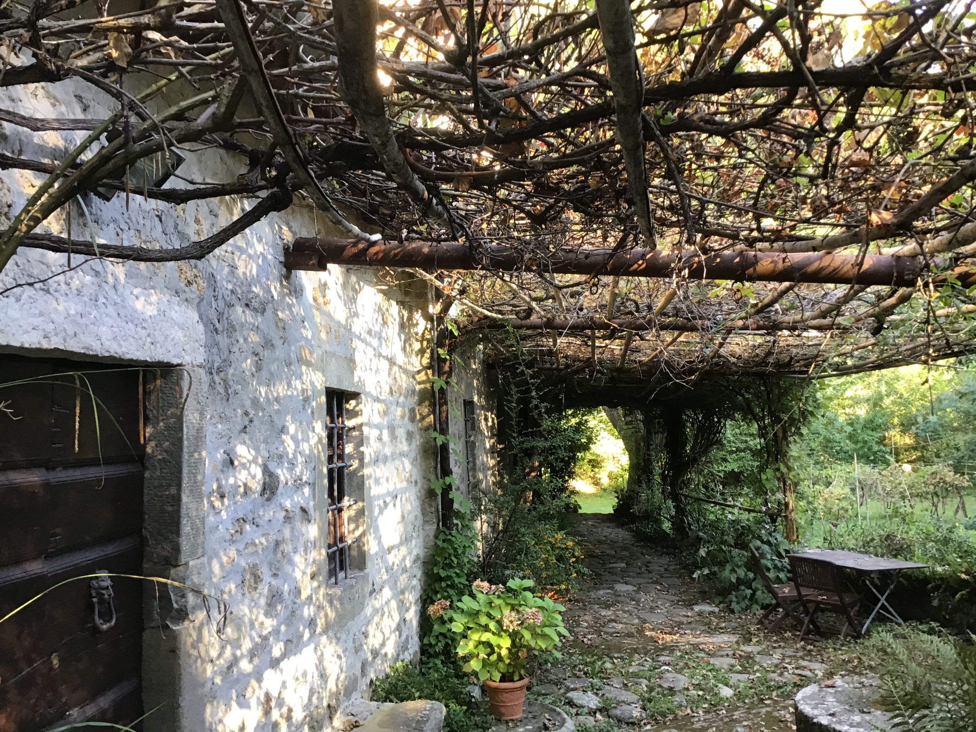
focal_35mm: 31
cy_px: 366
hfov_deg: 58.4
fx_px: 874
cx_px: 488
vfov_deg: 45.4
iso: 40
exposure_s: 1/33
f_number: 2.4
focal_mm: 3.3
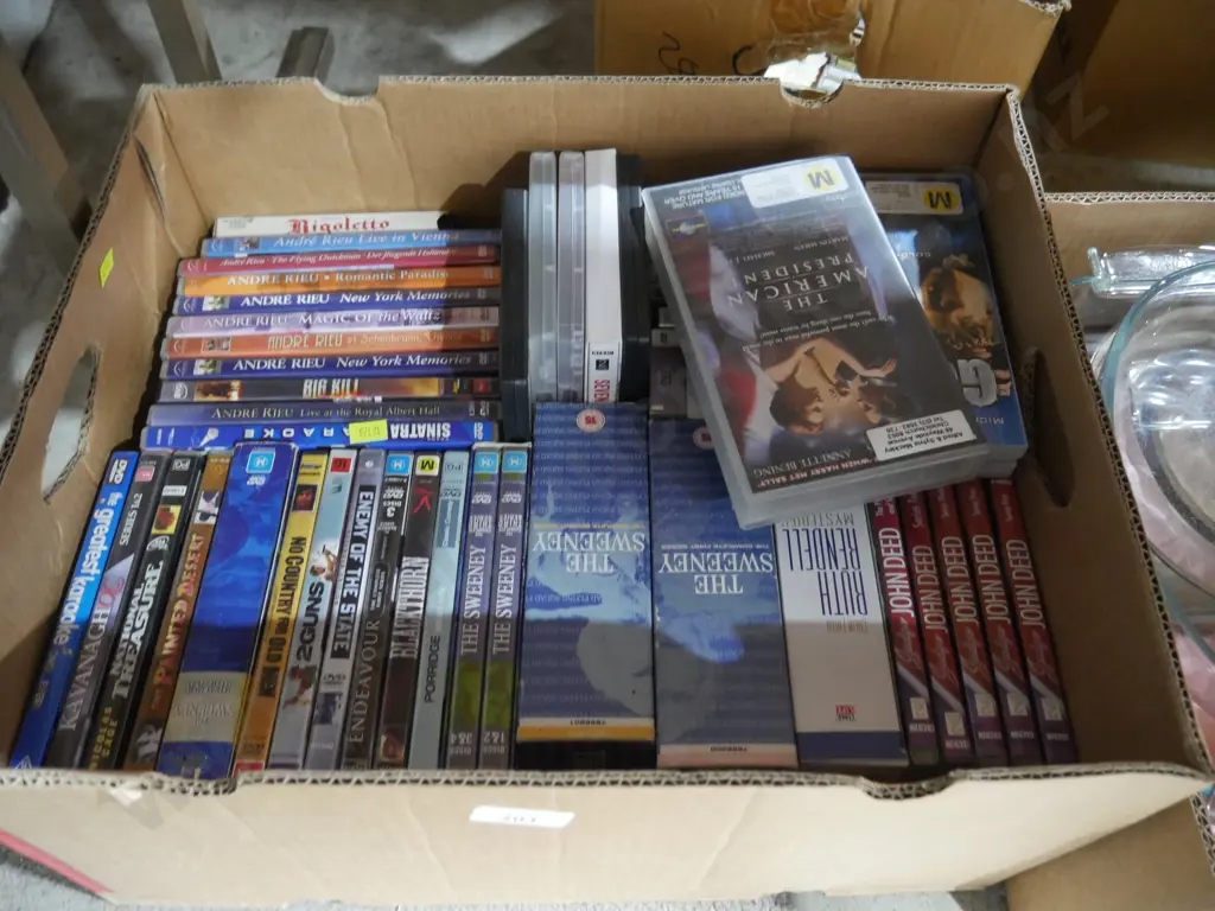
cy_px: 456
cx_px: 608
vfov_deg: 49.7
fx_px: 983
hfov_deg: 63.4
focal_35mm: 28
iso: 3200
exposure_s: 1/50
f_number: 3.5
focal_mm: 14
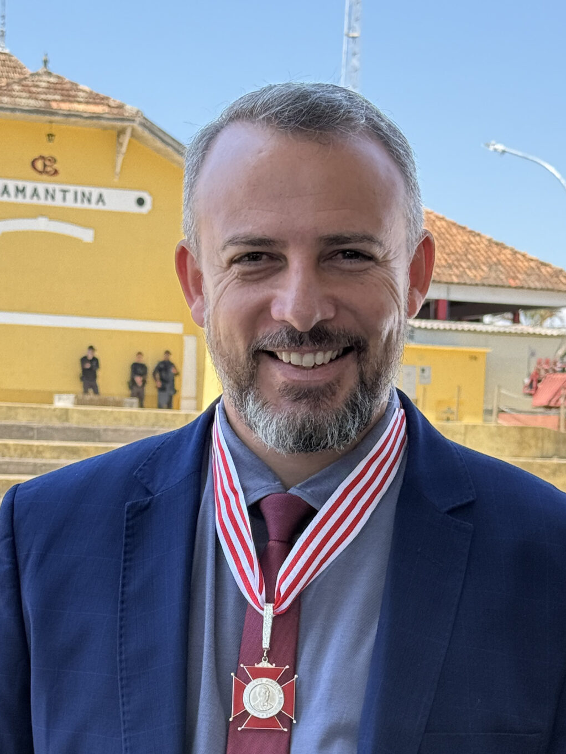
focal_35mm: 90
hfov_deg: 16.4
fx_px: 1962
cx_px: 297
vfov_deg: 21.6
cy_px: 570
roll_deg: -2.2
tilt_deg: -3.2
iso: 80
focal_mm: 6.76
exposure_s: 1/1513
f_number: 1.78
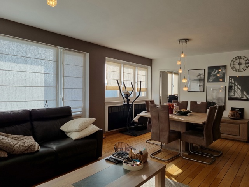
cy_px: 94
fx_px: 187
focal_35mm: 26
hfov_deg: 67.3
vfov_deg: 53.1
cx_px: 124
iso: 50
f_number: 1.8
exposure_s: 1/620
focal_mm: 5.4
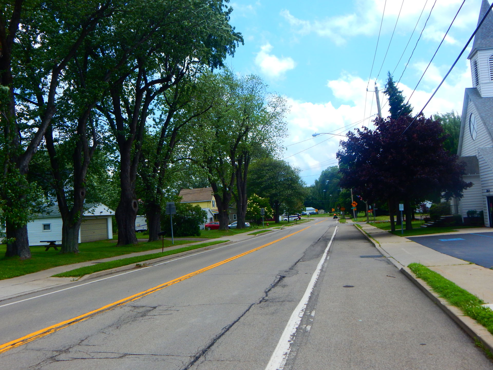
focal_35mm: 34
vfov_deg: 41.8
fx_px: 484
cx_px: 246
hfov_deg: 54.0
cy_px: 185
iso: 125
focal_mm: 6.1
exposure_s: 1/1250
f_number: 3.3
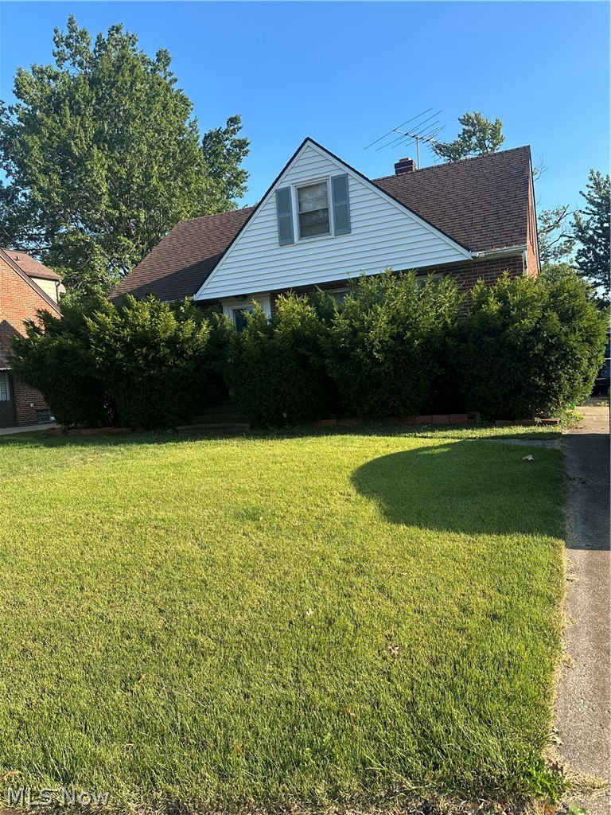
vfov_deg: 71.6
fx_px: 565
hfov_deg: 56.8
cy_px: 408
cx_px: 306
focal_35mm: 24
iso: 80
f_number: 1.78
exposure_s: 1/1433
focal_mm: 6.86
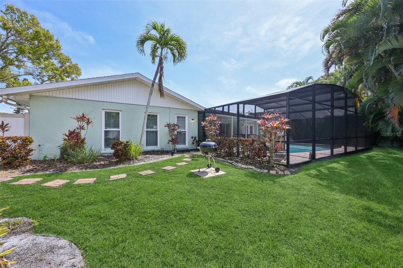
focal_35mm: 14
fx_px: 157
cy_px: 134
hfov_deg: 104.3
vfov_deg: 81.2
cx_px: 202
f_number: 8
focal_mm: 14
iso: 400
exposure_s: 1/640
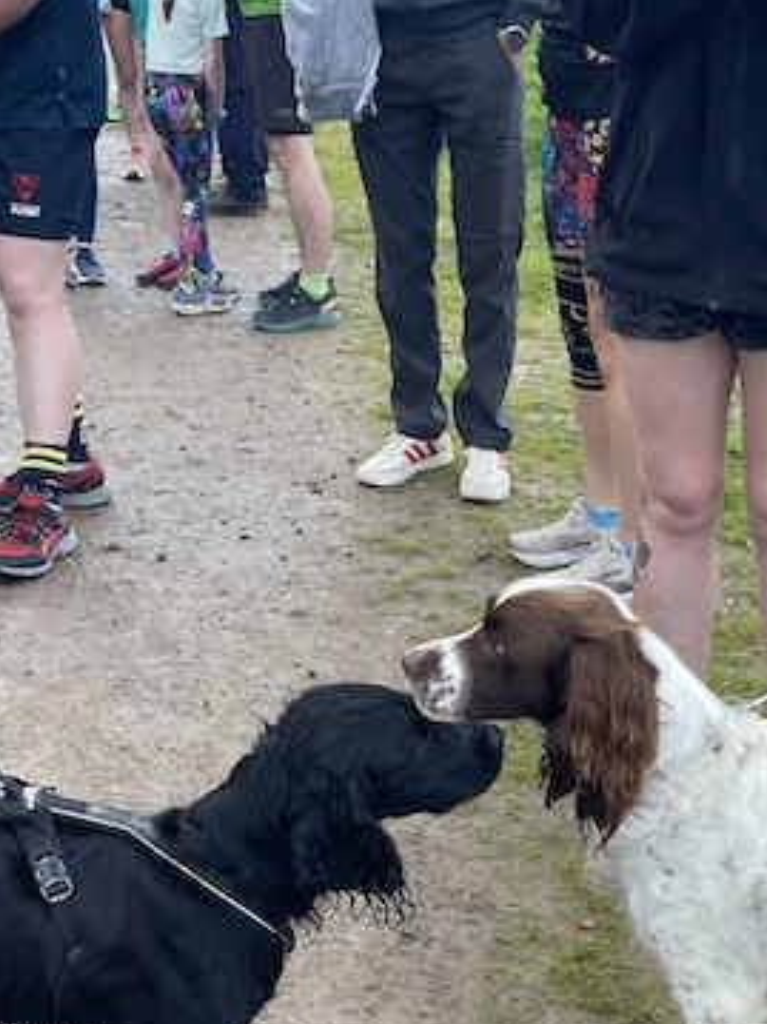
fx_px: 1715
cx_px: 485
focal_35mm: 58
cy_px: 770
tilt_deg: -23.1
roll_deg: -1.0
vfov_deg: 32.6
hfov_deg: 25.1
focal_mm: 4.2
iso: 32
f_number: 1.6
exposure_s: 1/121
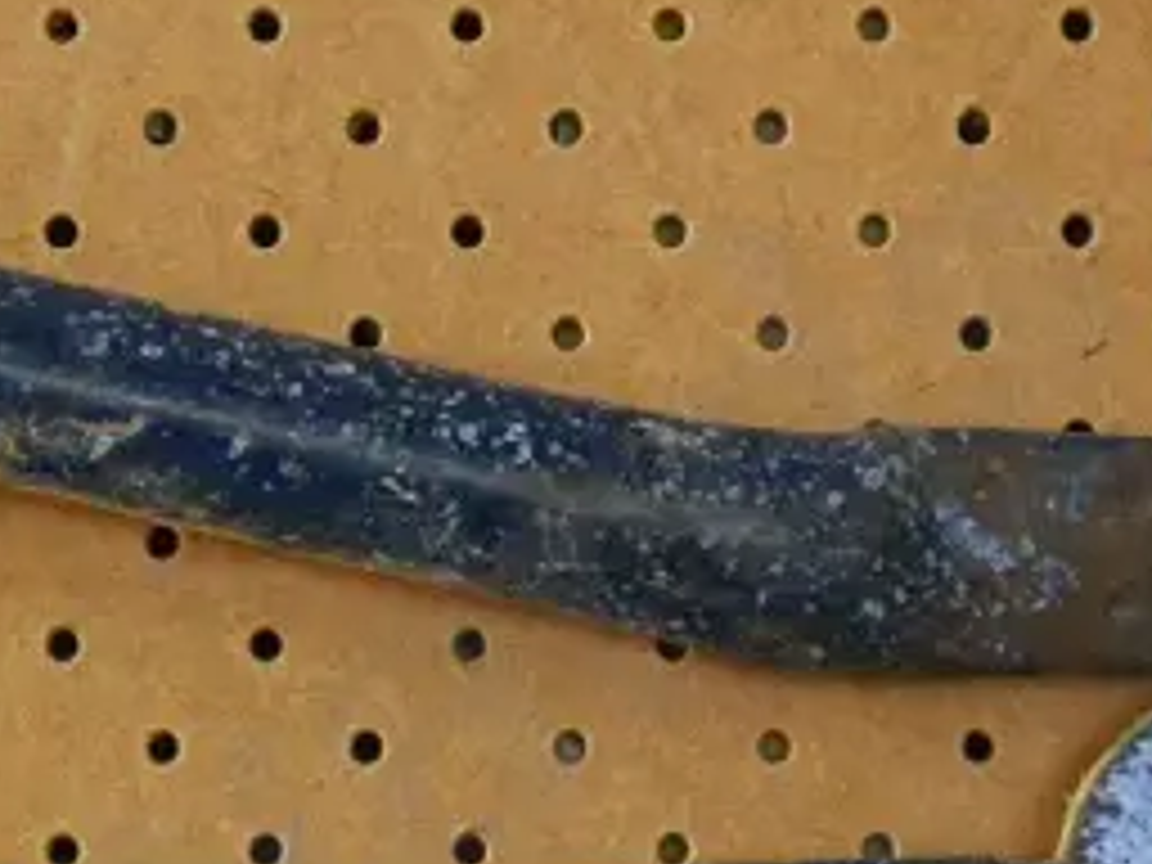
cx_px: 270
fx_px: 5857
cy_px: 853
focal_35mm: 176
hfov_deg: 11.2
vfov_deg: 8.4
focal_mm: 22
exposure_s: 1/8
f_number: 4.8
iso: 3200
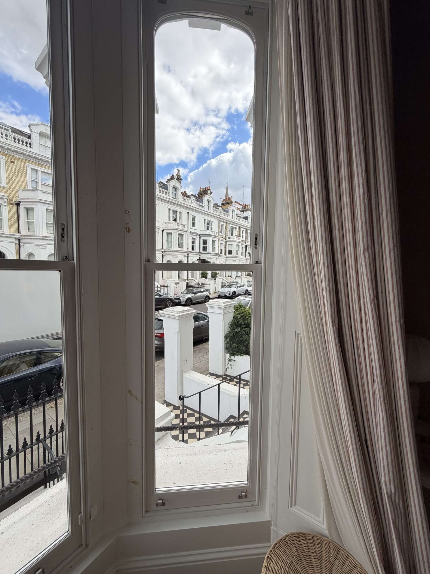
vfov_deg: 102.1
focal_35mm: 14
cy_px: 287
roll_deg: -1.2
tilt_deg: -3.4
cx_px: 215
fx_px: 232
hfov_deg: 85.7
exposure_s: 1/502
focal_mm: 2.22
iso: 50
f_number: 2.2
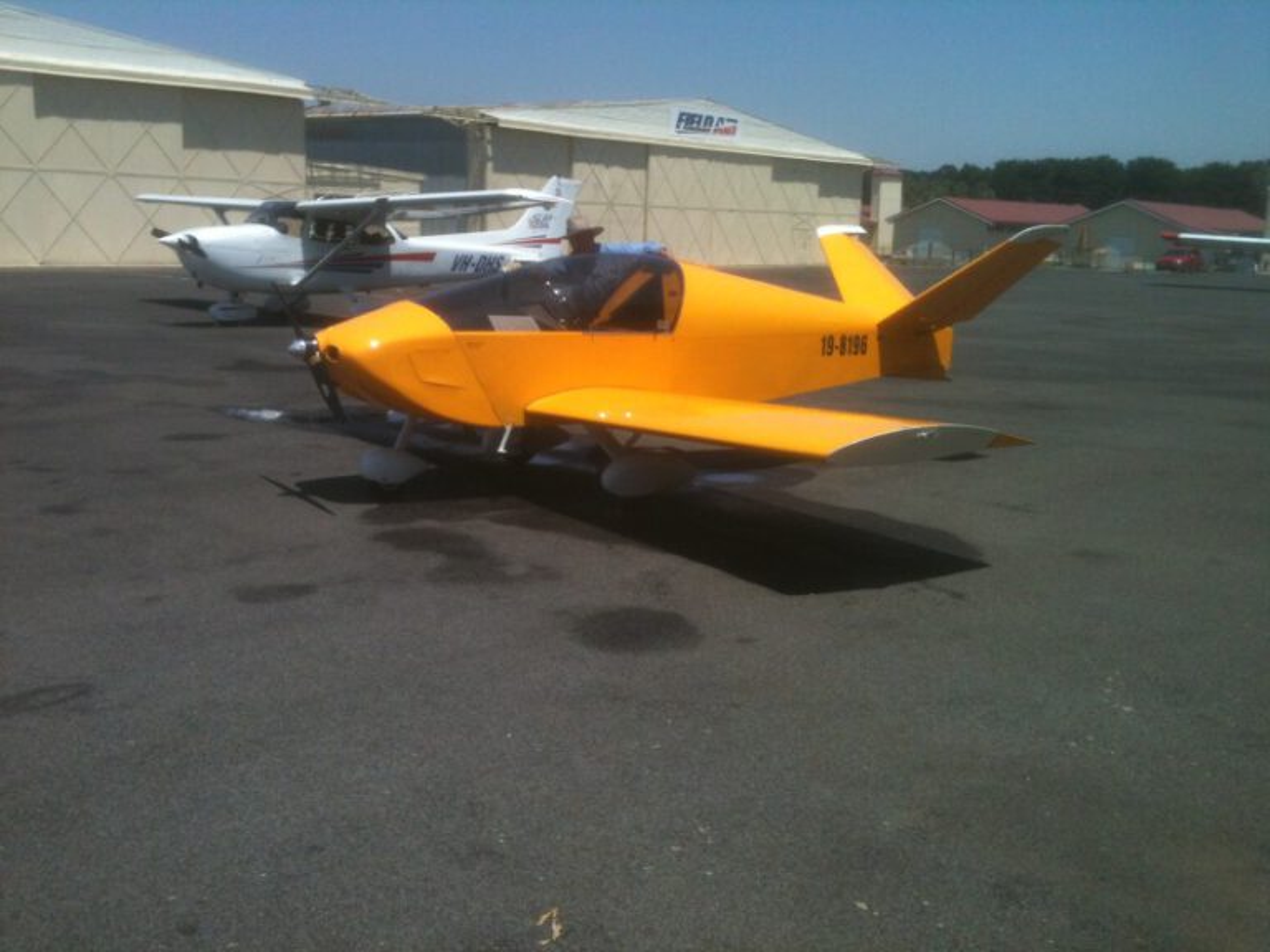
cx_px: 635
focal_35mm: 35
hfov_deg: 52.6
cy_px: 476
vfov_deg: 40.7
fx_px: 1284
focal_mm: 3.85
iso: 64
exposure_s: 1/1777
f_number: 2.8
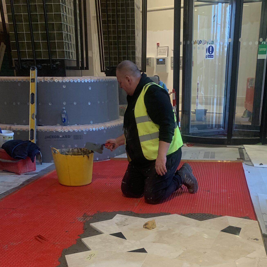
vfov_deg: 34.8
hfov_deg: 37.4
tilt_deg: -22.2
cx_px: 164
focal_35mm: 45
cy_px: 253
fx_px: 393
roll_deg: +0.7
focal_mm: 4.25
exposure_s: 1/121
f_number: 1.8
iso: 100
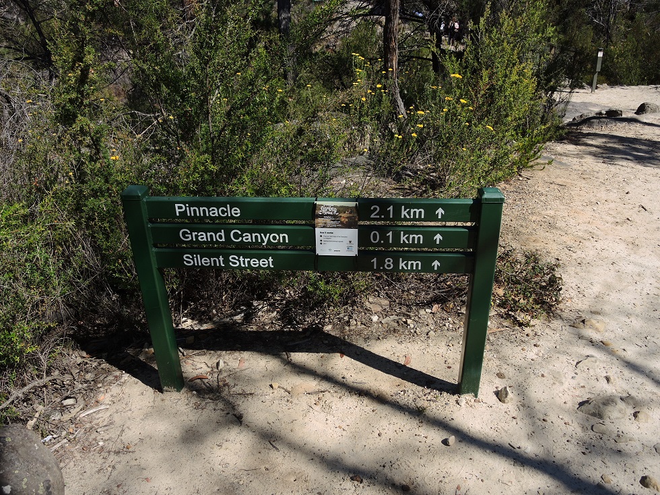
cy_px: 248
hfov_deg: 63.4
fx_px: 534
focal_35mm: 28
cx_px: 330
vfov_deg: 49.7
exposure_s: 1/1250
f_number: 2.8
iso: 80
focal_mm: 6
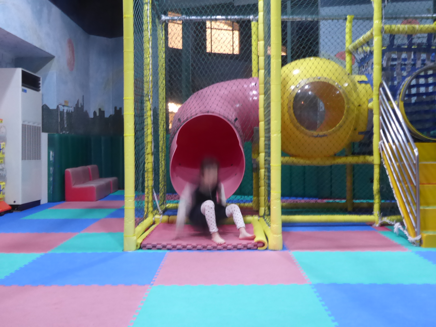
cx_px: 218
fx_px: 529
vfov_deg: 34.3
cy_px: 164
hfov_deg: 44.8
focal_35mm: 42
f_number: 3.8
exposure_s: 1/13
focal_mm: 7.2
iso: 800
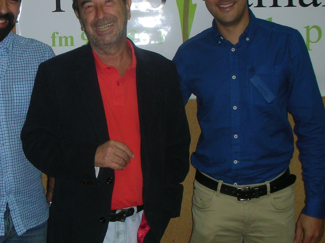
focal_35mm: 65
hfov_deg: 29.1
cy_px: 86
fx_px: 610
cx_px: 59
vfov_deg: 22.5
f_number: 3
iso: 50
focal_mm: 5.8
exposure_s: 1/60.1
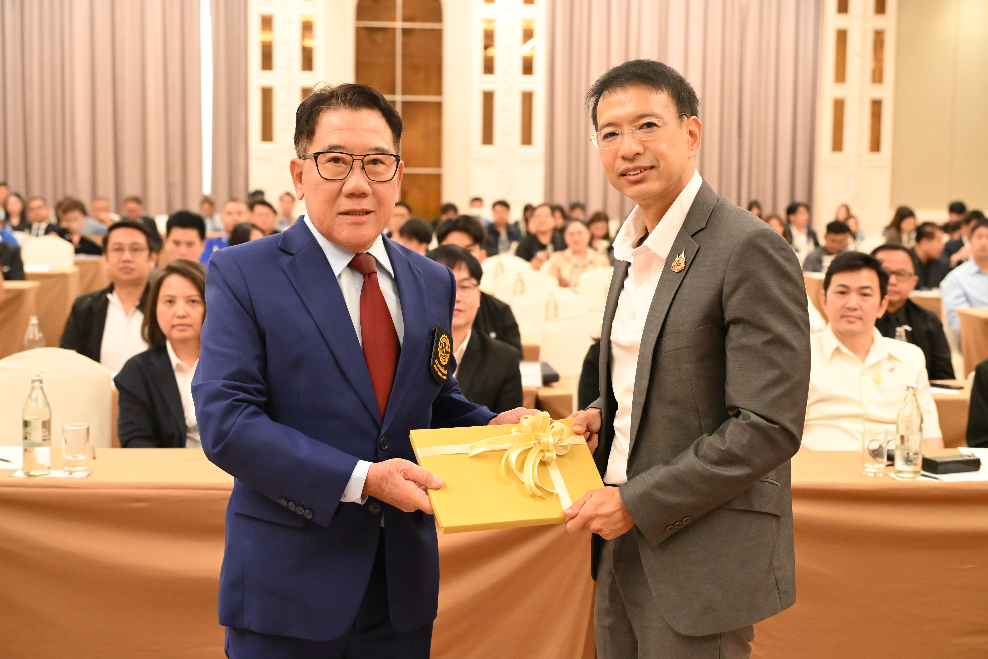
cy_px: 330
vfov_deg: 26.5
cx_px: 494
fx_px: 1400
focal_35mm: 51
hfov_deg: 38.9
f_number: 4
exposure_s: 1/125
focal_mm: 51
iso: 6400
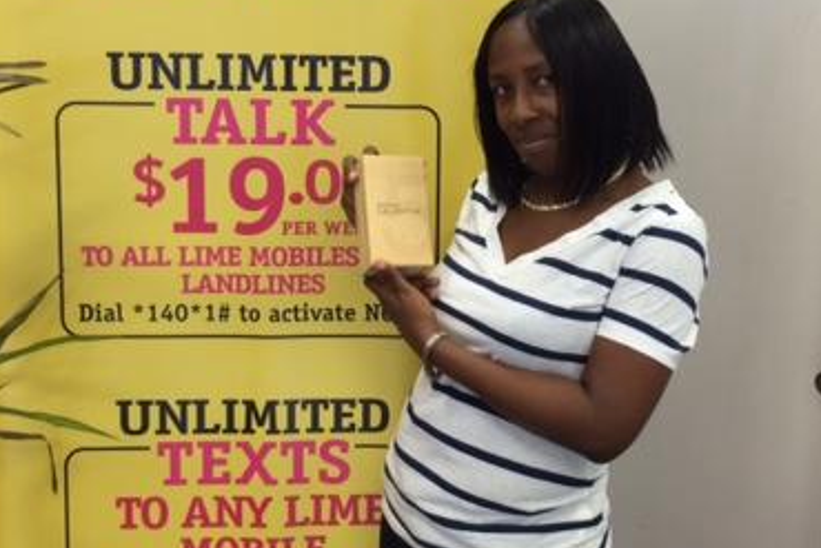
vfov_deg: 25.0
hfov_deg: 36.7
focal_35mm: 54
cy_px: 193
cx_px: 490
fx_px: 1232
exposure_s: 1/30
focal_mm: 4.12
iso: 64
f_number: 2.2
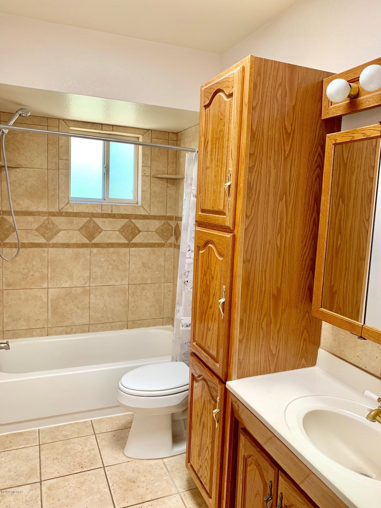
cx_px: 190
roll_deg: -2.7
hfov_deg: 53.1
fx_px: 382
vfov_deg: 67.3
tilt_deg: -7.6
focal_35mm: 26
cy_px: 254
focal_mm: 4.25
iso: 80
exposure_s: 1/121
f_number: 1.8
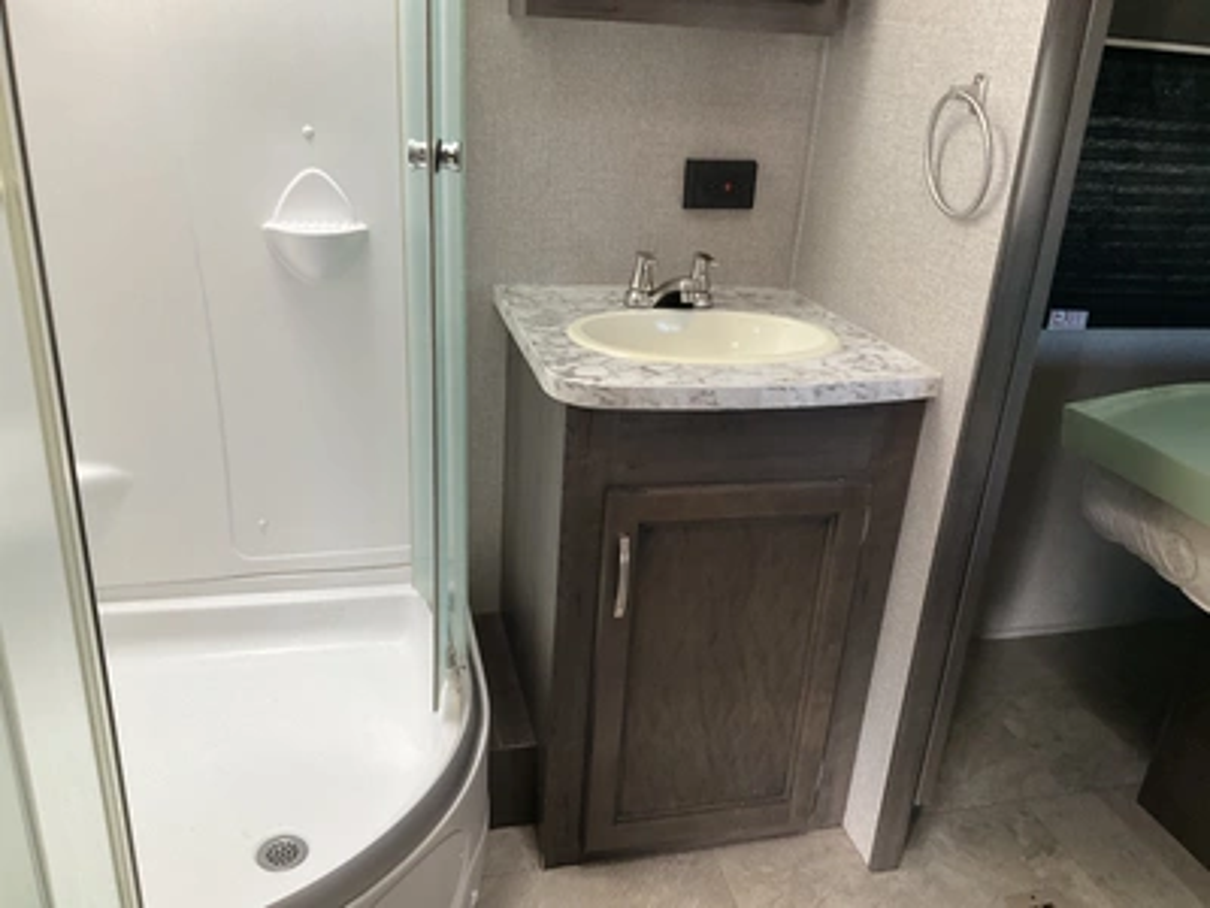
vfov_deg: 48.2
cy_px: 454
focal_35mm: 29
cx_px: 605
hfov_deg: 61.7
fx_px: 1014
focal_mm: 3
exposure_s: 1/66
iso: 64
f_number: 1.8
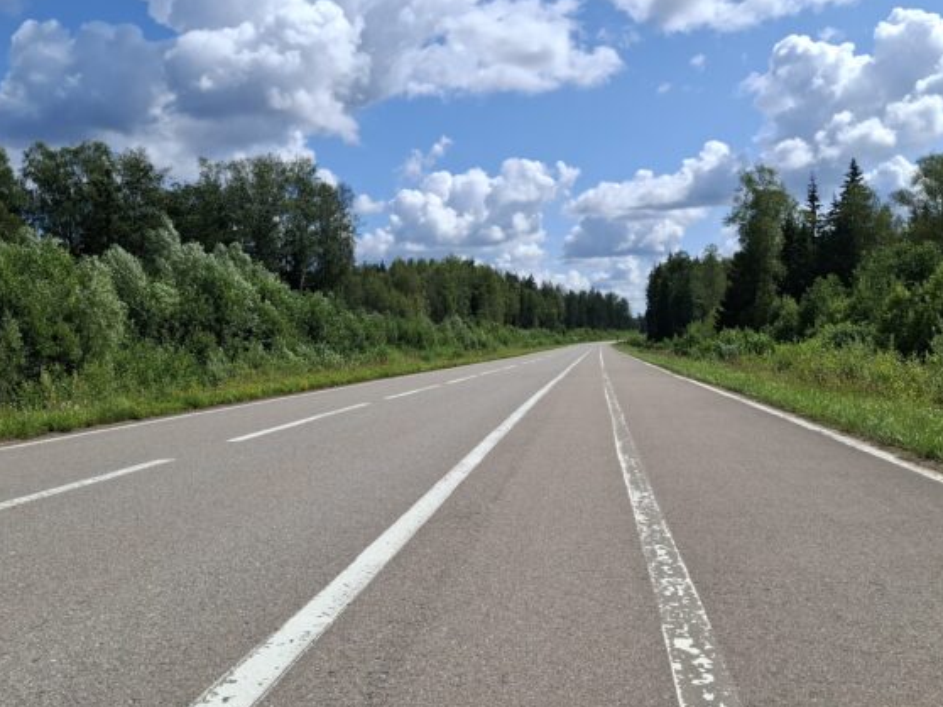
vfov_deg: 42.8
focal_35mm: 33
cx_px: 443
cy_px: 303
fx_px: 899
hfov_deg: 55.3
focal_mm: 5.54
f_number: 1.8
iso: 50
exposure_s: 1/2941
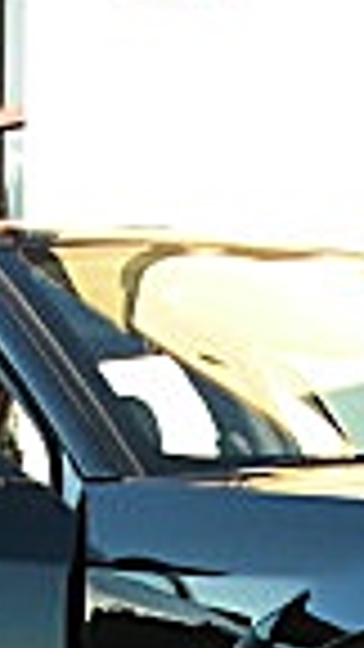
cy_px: 981
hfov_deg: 7.0
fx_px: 2986
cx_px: 252
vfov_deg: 11.8
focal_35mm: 174
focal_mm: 6.3
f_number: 2.8
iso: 50
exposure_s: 1/80
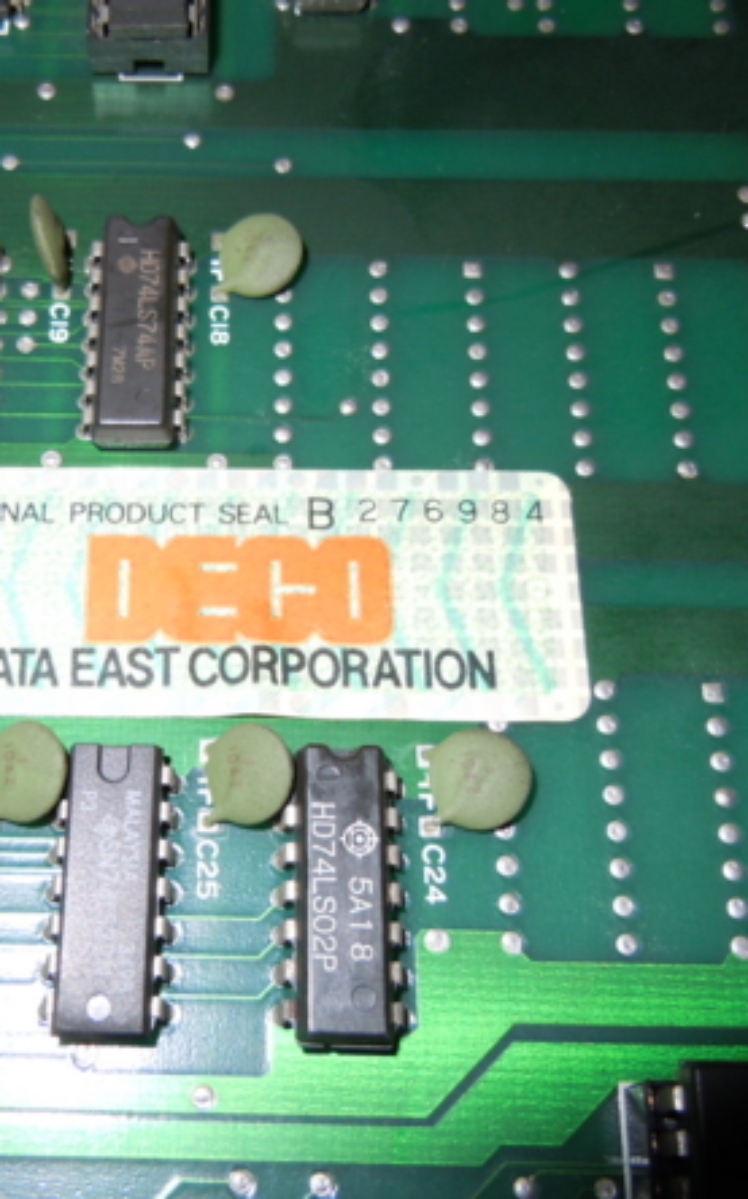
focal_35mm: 43
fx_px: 1404
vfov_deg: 46.2
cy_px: 600
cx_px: 205
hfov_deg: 29.4
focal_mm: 5.4
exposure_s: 1/30
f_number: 3.5
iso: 100
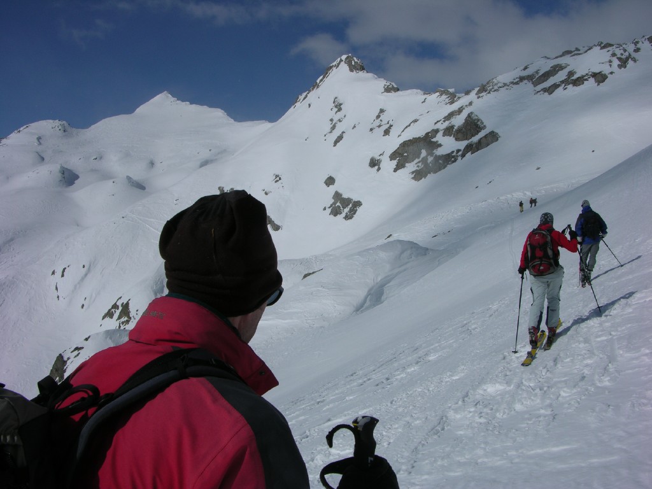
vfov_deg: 40.7
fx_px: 659
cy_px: 244
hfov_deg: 52.6
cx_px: 326
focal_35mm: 35
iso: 50
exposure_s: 1/920
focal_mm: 9
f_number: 8
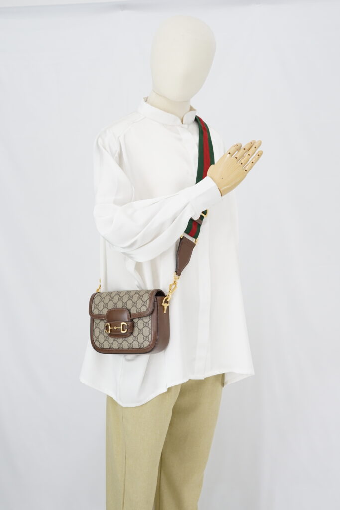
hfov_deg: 27.0
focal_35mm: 50
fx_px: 708
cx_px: 170
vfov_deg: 39.6
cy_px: 255
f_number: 6.3
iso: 640
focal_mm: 50
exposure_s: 1/8
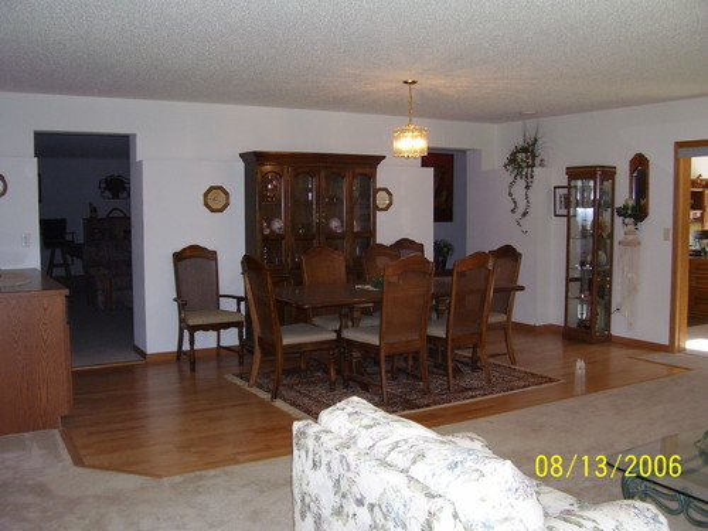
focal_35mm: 34
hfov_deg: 54.0
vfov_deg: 41.8
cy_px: 266
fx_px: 695
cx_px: 354
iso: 125
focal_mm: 5.6
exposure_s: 1/60
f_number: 2.7
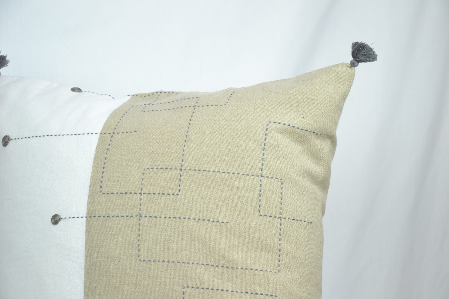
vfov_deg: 13.8
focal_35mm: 99
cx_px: 224
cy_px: 150
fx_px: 1235
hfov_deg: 20.6
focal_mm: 66
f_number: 6.3
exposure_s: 1/50
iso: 400
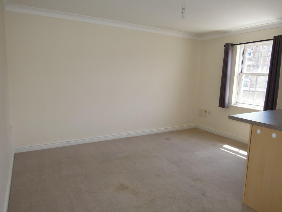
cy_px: 106
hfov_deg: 71.6
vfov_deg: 56.8
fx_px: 196
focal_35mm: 24
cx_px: 141
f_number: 2.8
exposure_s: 1/125
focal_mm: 4.3
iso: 160
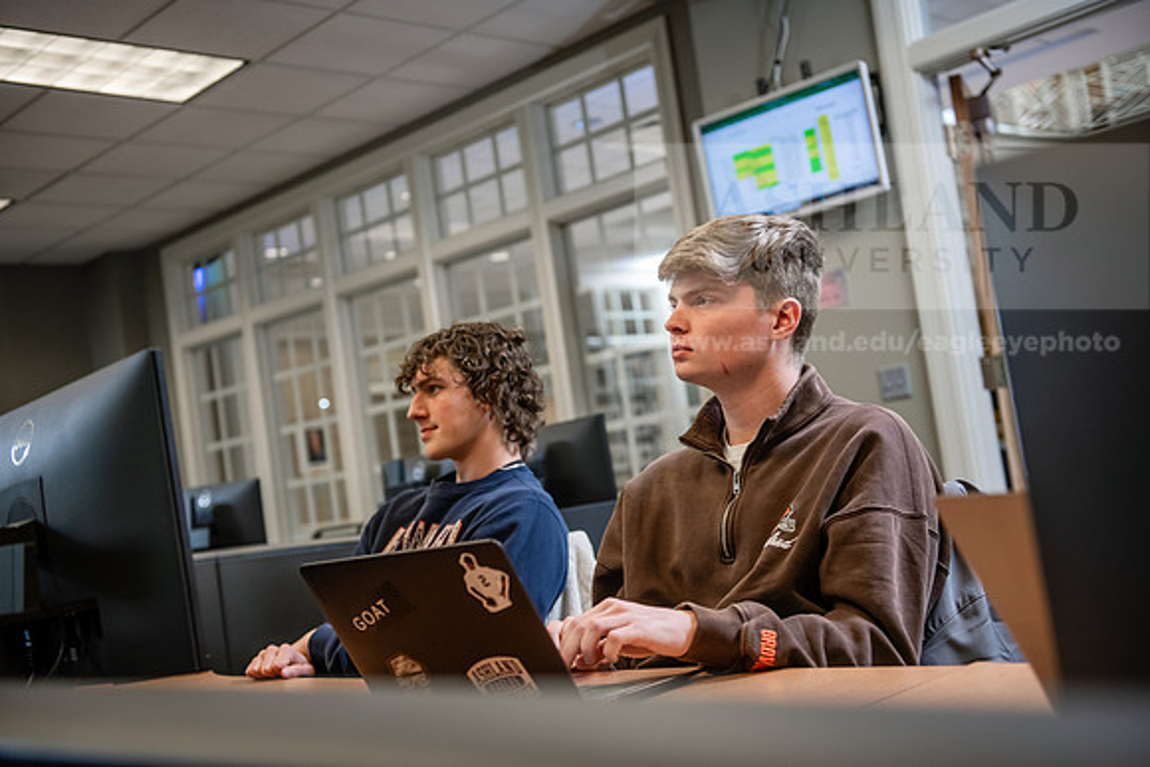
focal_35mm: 44
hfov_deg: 44.5
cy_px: 384
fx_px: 1406
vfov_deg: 30.5
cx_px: 575
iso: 1000
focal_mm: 44
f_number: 2.8
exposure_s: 1/200
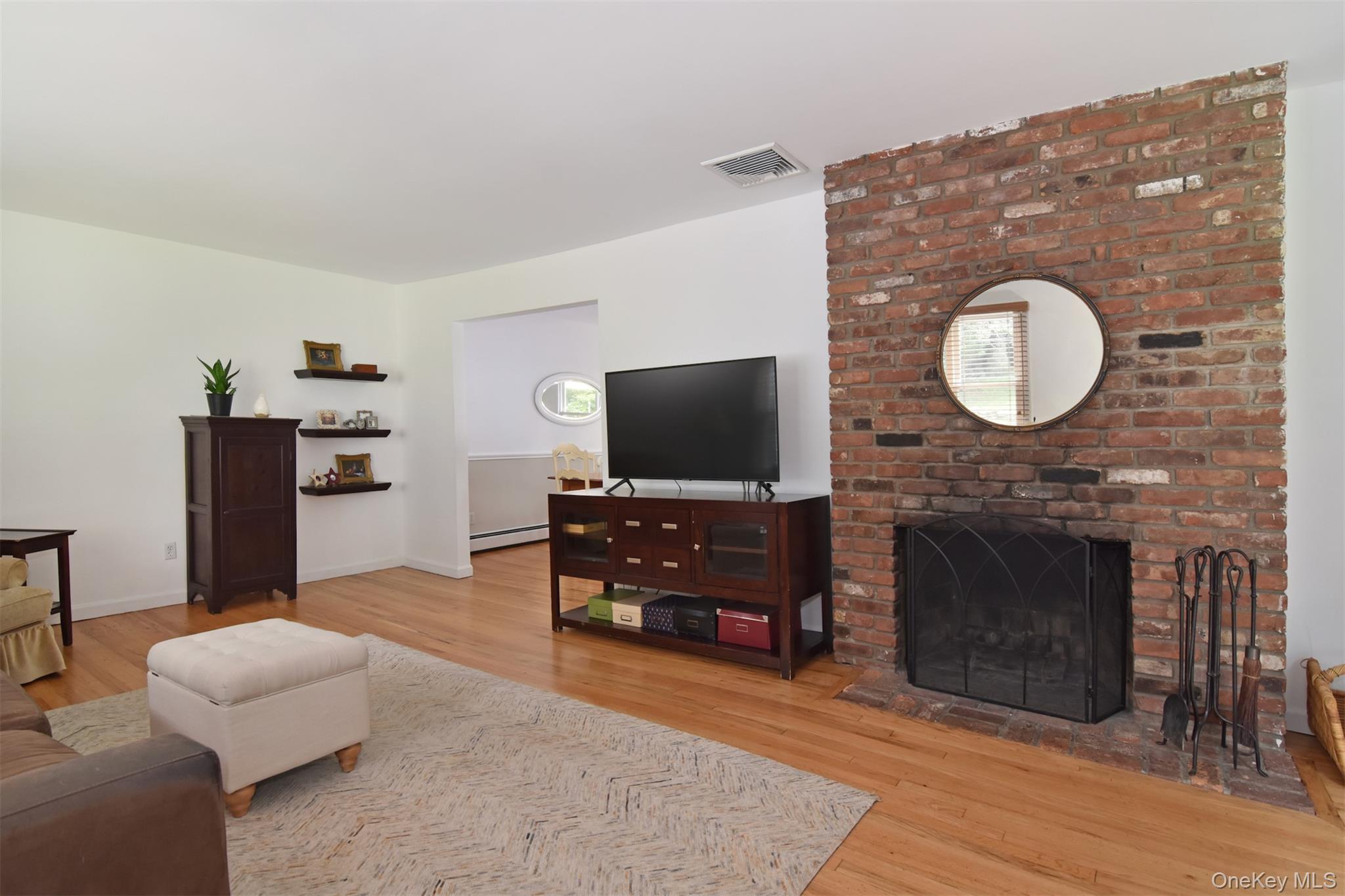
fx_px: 616
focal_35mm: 16
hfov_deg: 95.0
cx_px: 672
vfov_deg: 72.0
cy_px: 448
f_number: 8
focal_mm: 11
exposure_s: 1/30
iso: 640
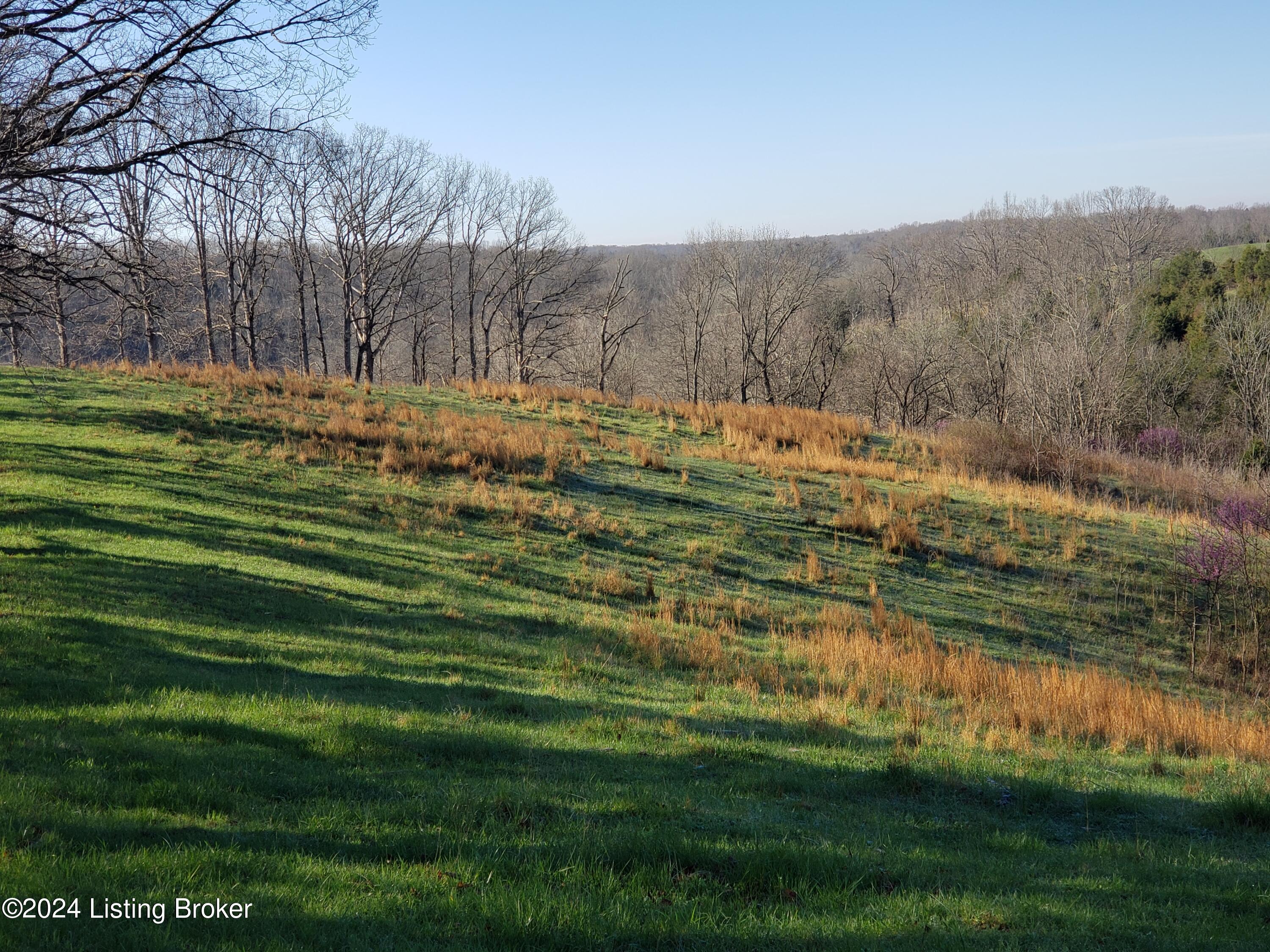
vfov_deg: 28.0
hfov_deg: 36.8
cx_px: 635
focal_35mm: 52
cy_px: 476
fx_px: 1908
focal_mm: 6
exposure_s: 1/424
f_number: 2.4
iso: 32
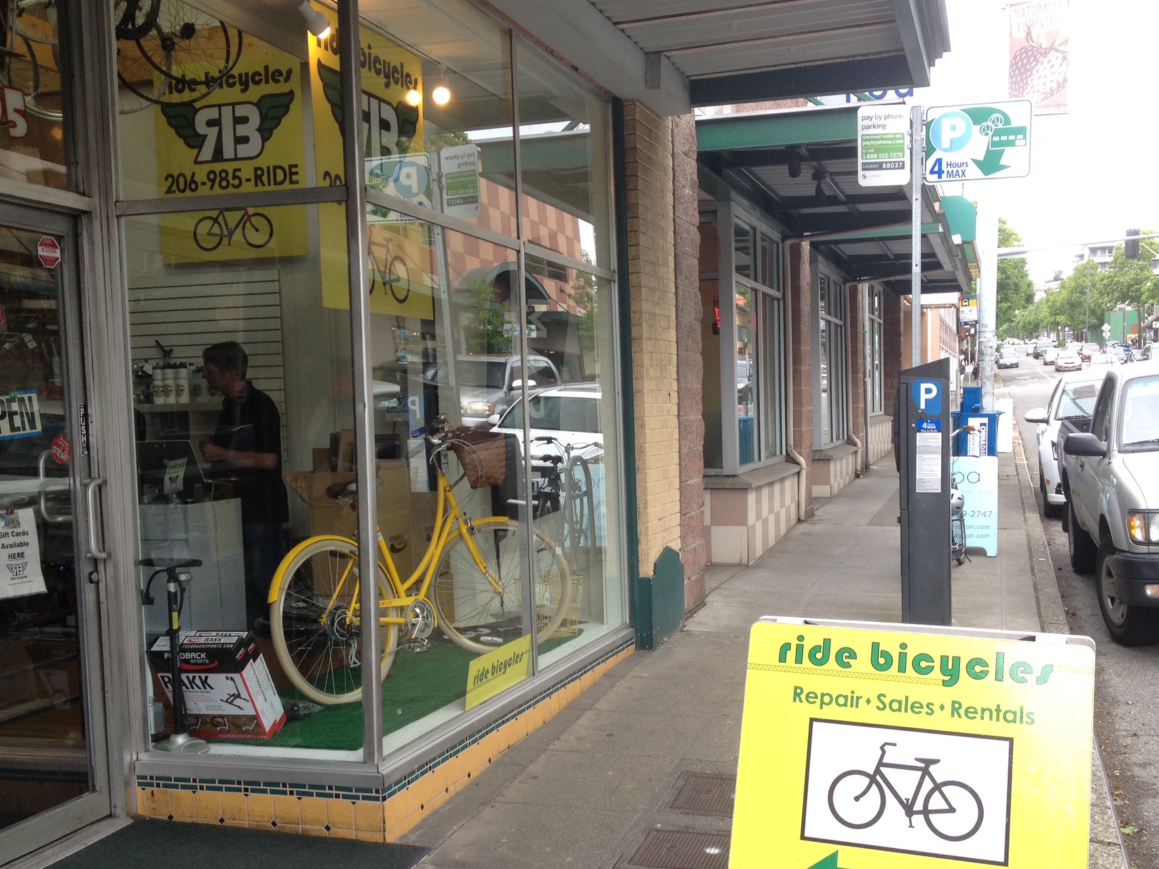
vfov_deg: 34.3
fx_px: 1406
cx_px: 624
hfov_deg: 44.8
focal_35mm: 42
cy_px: 505
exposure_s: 1/169
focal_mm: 4.28
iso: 50
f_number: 2.4
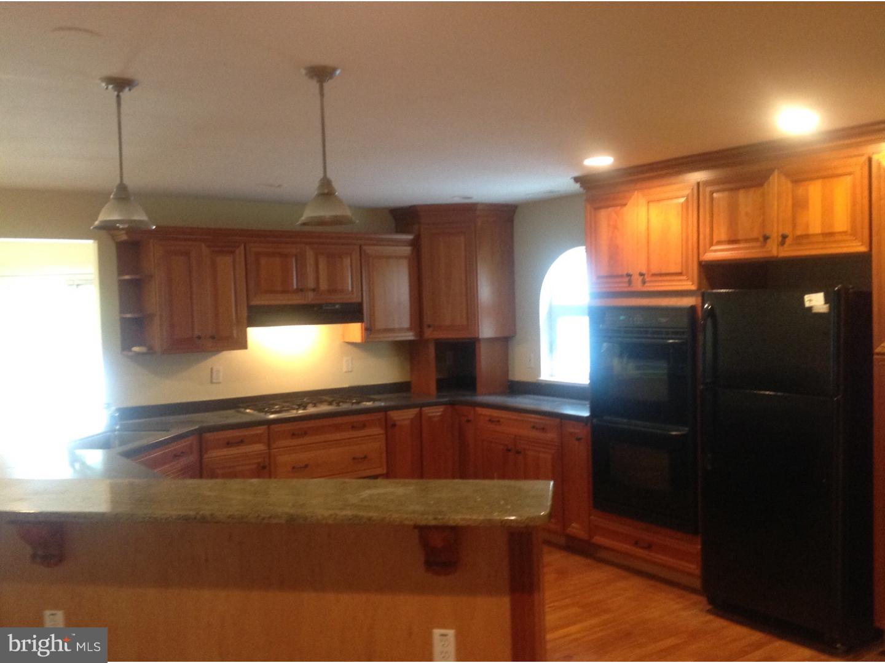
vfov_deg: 40.7
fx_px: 895
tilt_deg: -3.6
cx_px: 442
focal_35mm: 35
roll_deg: +0.8
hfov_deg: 52.6
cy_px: 332
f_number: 2.4
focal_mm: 4.28
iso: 250
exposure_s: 1/15
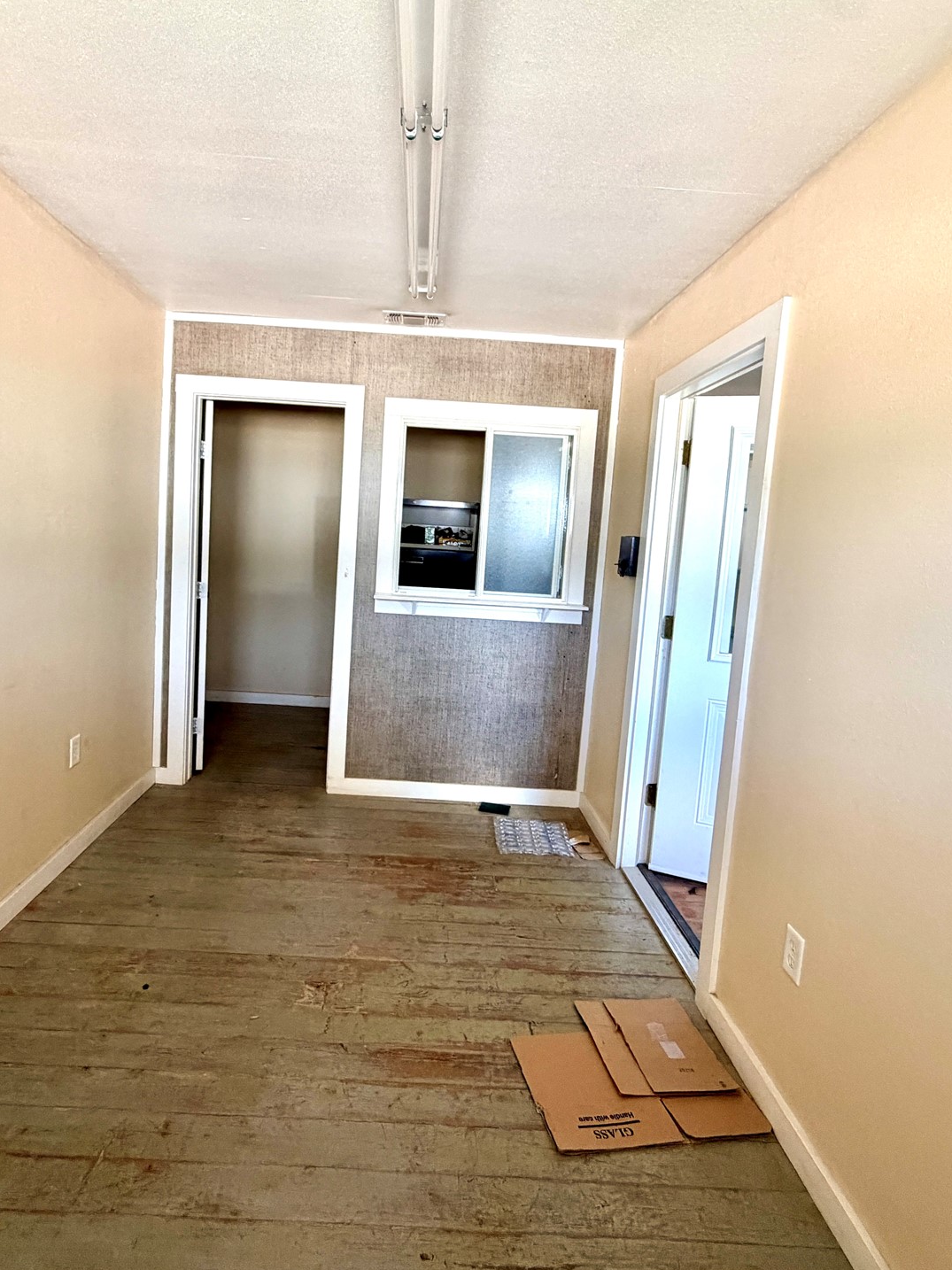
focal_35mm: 20
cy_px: 593
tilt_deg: -5.3
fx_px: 734
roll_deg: -3.7
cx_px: 424
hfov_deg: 65.8
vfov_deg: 81.7
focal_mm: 2.22
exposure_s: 1/68
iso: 320
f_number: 2.2
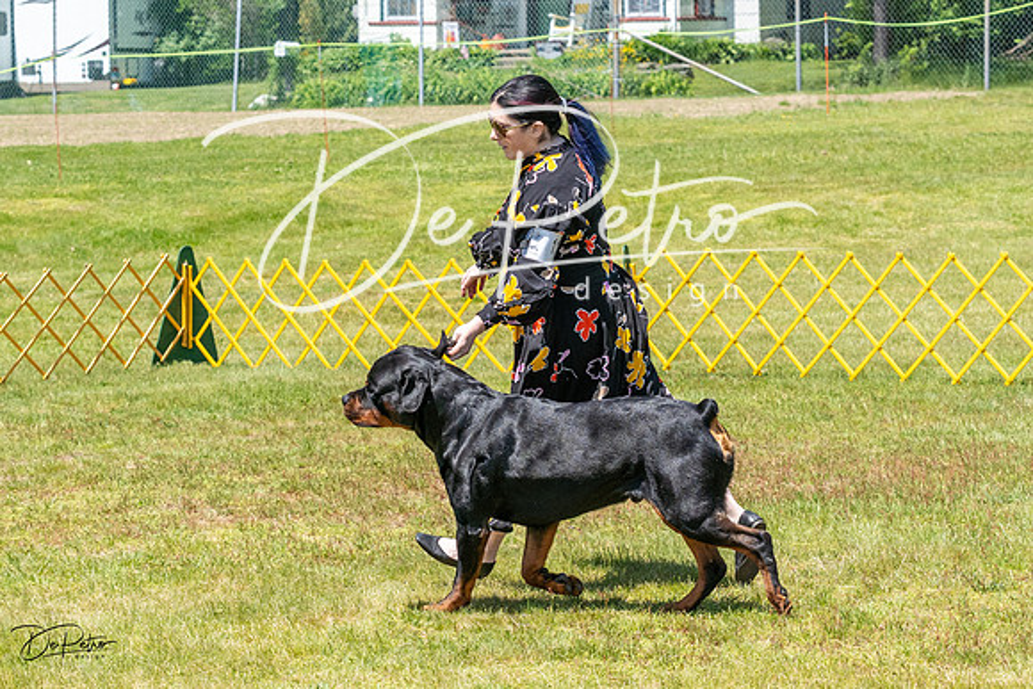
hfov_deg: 15.2
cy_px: 344
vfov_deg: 10.2
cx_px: 516
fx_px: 3873
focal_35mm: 135
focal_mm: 86
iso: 1000
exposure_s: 1/2500
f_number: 6.3
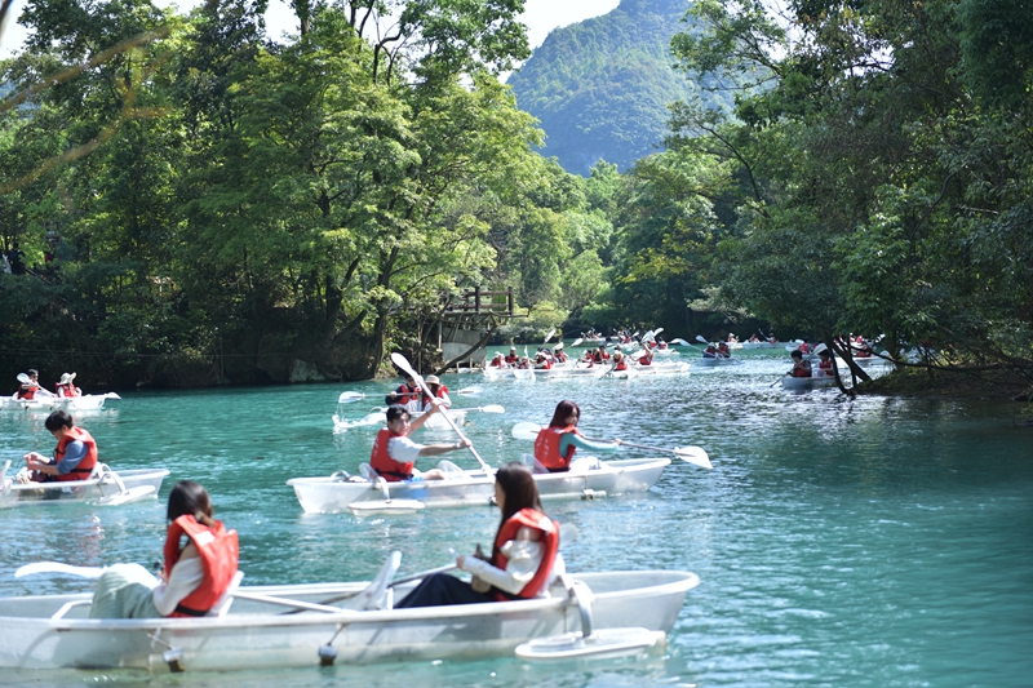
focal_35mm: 70
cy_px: 344
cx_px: 516
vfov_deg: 19.4
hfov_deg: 28.8
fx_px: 2008
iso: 64
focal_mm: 70
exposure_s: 1/400
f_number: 2.8
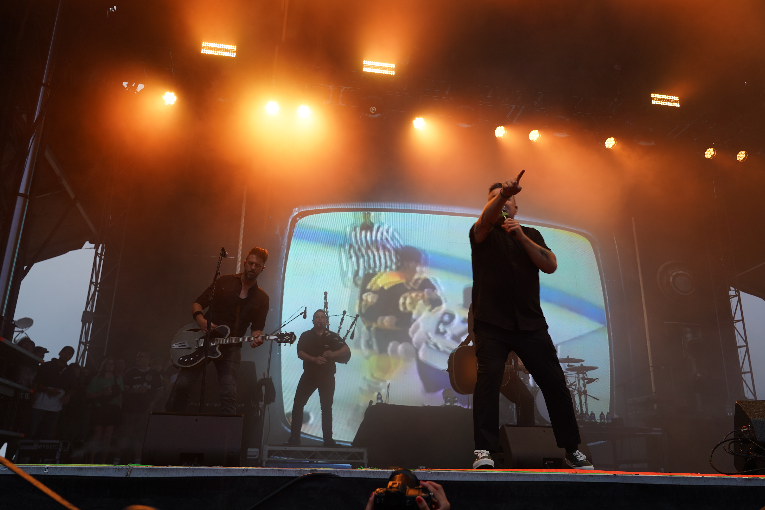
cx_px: 382
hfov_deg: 61.9
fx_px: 637
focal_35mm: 30
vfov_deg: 43.6
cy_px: 255
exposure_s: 1/60
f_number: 4
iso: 100
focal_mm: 30
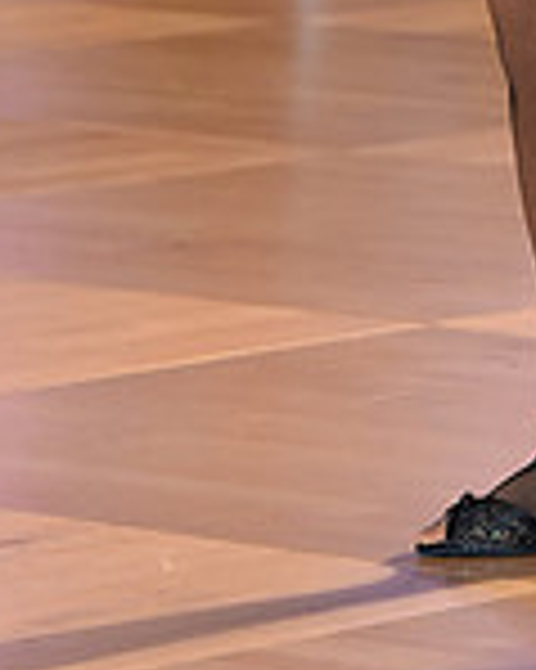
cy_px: -373
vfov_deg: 4.5
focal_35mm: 423
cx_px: 453
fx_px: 8396
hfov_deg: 3.7
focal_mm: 116
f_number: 5
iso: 2000
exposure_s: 1/250
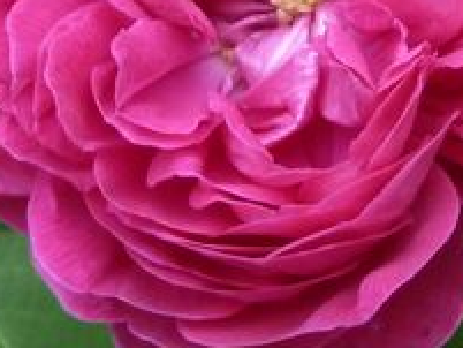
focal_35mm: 147
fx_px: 1967
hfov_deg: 13.4
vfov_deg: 10.0
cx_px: 336
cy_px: 7
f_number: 3.6
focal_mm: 6.1
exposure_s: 1/30
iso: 250
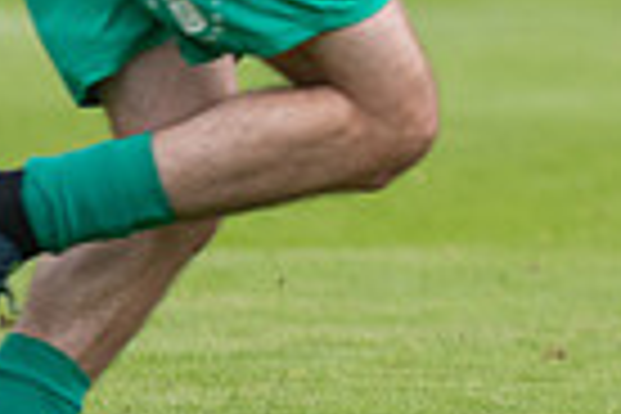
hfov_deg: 1.6
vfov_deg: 1.1
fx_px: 21699
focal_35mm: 1258
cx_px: 873
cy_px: -344
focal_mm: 200
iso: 560
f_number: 3.2
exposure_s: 1/1250
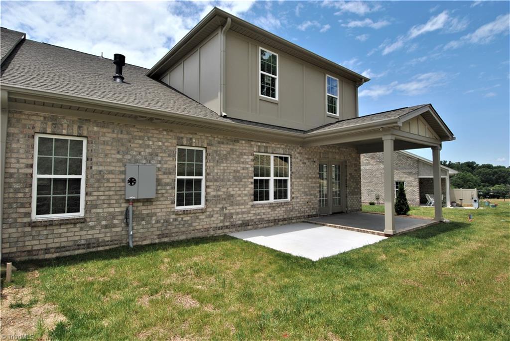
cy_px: 170
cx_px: 255
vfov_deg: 67.5
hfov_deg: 90.0
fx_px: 255
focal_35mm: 18
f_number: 11
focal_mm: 12
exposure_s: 1/200
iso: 100
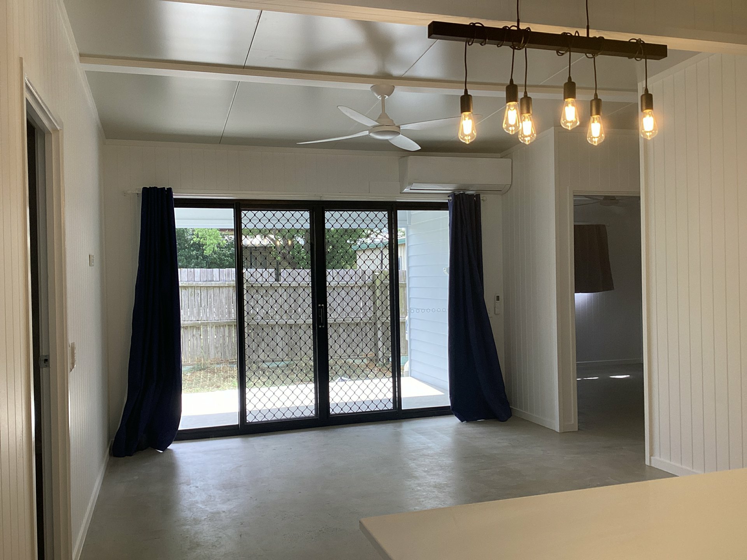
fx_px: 669
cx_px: 374
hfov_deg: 58.4
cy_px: 280
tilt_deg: -0.5
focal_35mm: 31
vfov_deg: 45.4
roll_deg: +1.2
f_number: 2.4
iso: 50
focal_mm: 3.3
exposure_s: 1/120
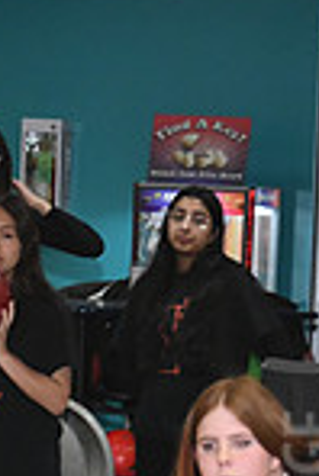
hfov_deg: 3.8
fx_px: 4827
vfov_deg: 5.6
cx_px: 229
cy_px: 701
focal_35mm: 364
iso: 4000
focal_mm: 80
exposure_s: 1/200
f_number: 5
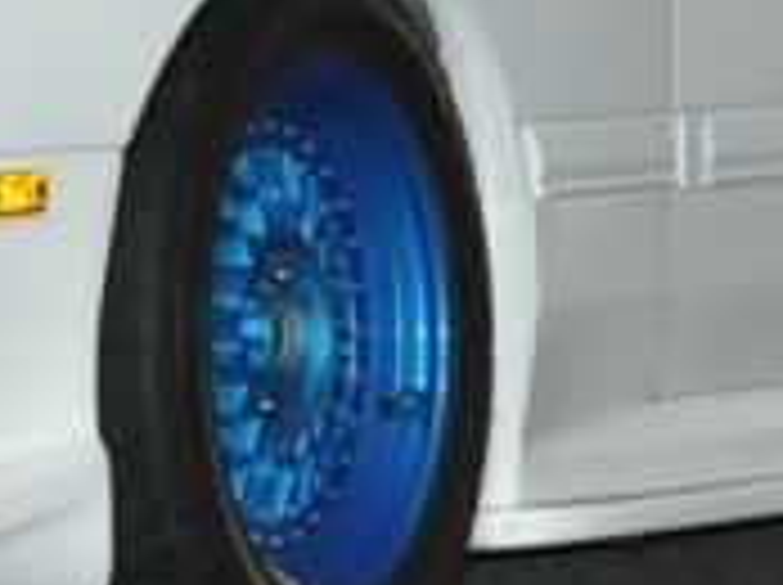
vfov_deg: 3.5
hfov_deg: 4.7
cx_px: -184
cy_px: 50
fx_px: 9600
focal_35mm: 425
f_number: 2.8
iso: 800
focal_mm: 50
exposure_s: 1/60
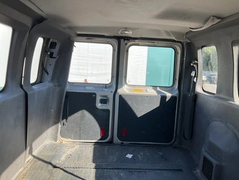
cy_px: 90
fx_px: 200
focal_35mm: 29
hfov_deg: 61.7
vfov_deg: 48.2
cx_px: 120
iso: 25
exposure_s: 1/302
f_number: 1.8
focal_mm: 3
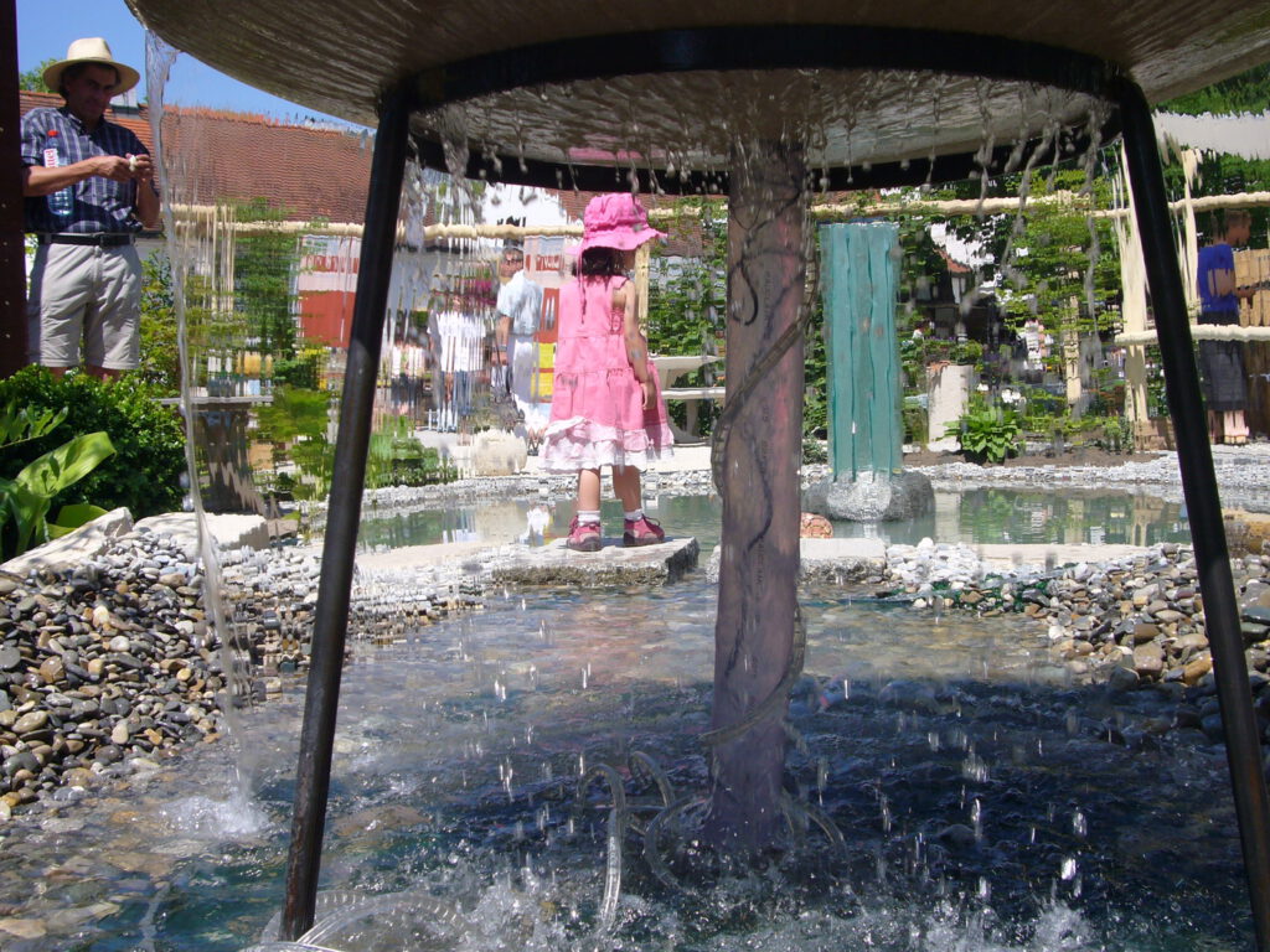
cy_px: 476
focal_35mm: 42
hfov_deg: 44.8
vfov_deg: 34.3
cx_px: 635
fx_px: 1541
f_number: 7.1
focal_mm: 6.9
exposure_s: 1/250
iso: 80
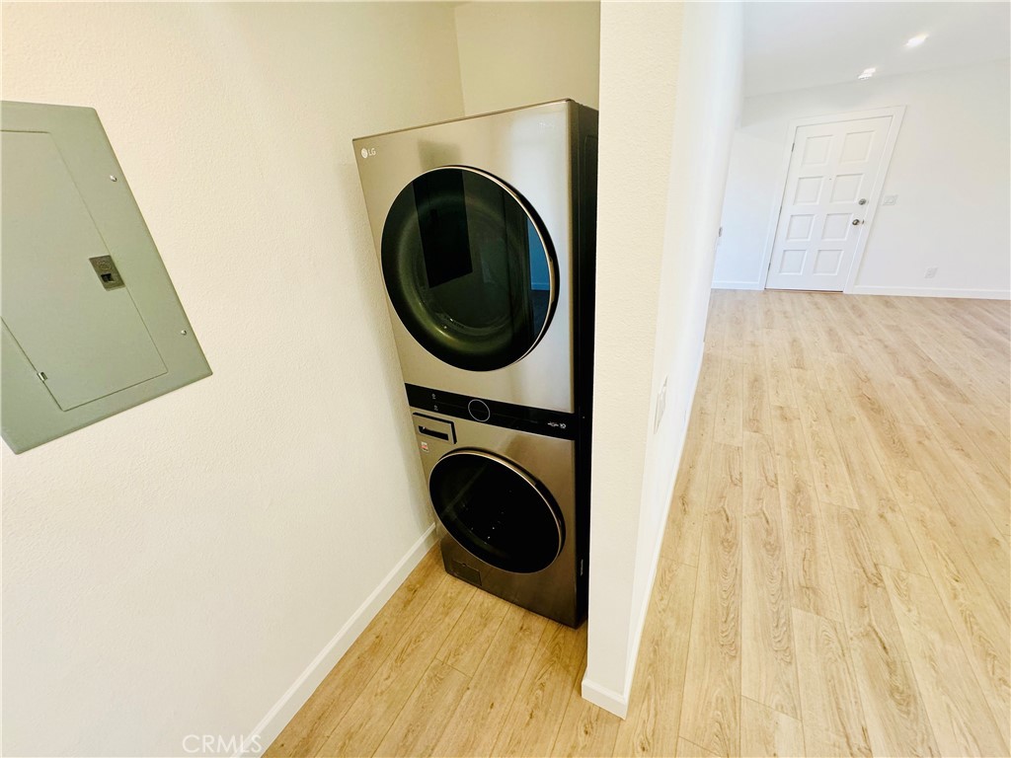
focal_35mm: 14
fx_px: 409
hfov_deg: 102.1
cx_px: 506
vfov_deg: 85.7
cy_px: 379
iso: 250
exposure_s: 1/120
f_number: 2.2
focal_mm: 2.22
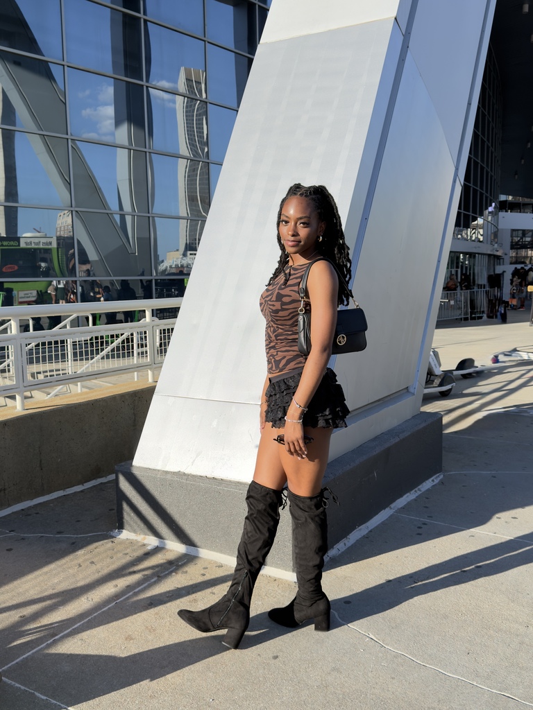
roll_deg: +0.0
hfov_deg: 40.7
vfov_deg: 52.6
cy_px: 355
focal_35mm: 35
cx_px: 266
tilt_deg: -7.6
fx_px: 719
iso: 100
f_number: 1.78
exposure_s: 1/2778
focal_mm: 6.76
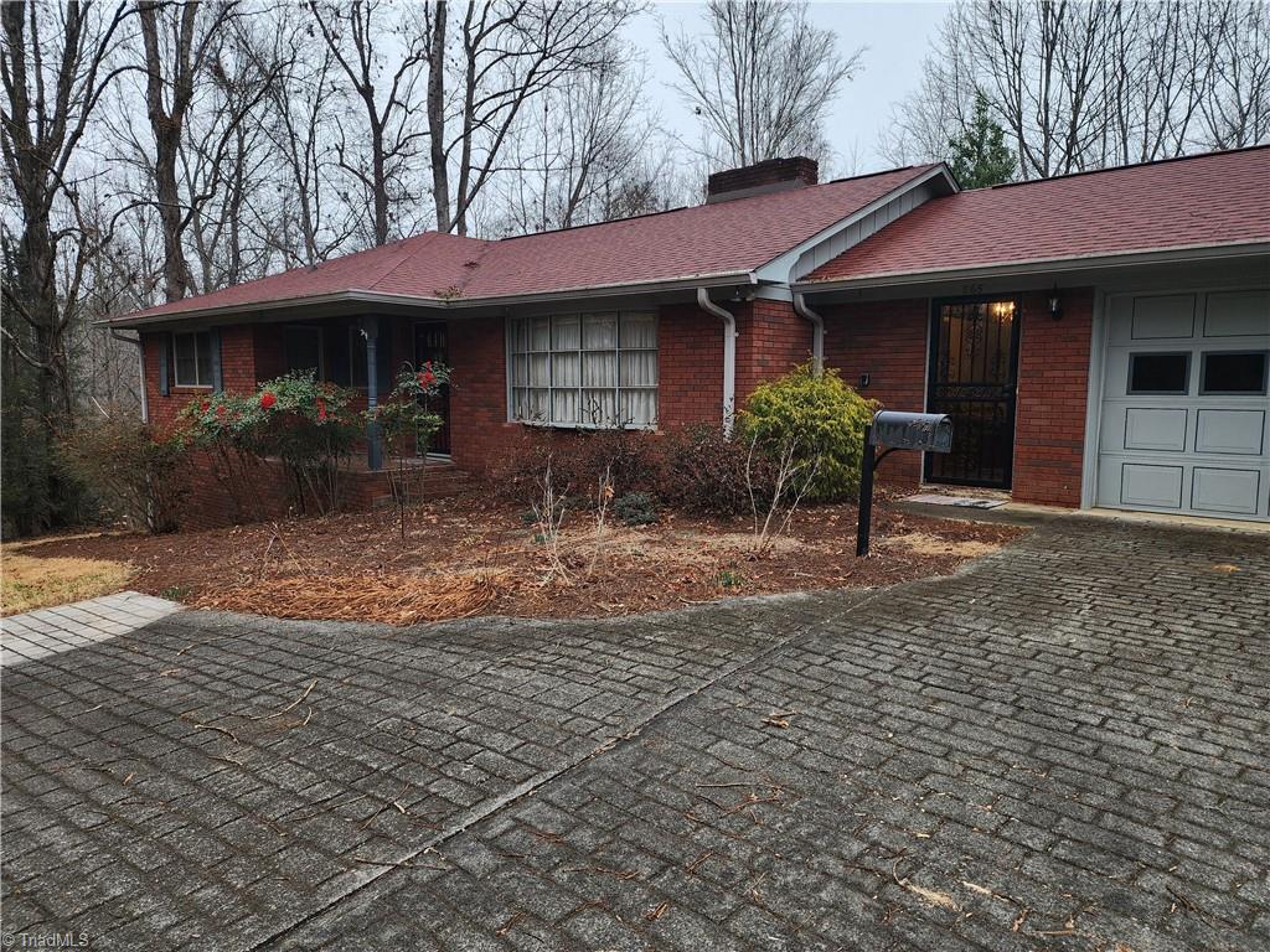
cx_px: 635
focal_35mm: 23
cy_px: 476
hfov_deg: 73.9
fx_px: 844
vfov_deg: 58.9
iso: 64
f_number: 1.8
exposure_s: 1/180
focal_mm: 6.4
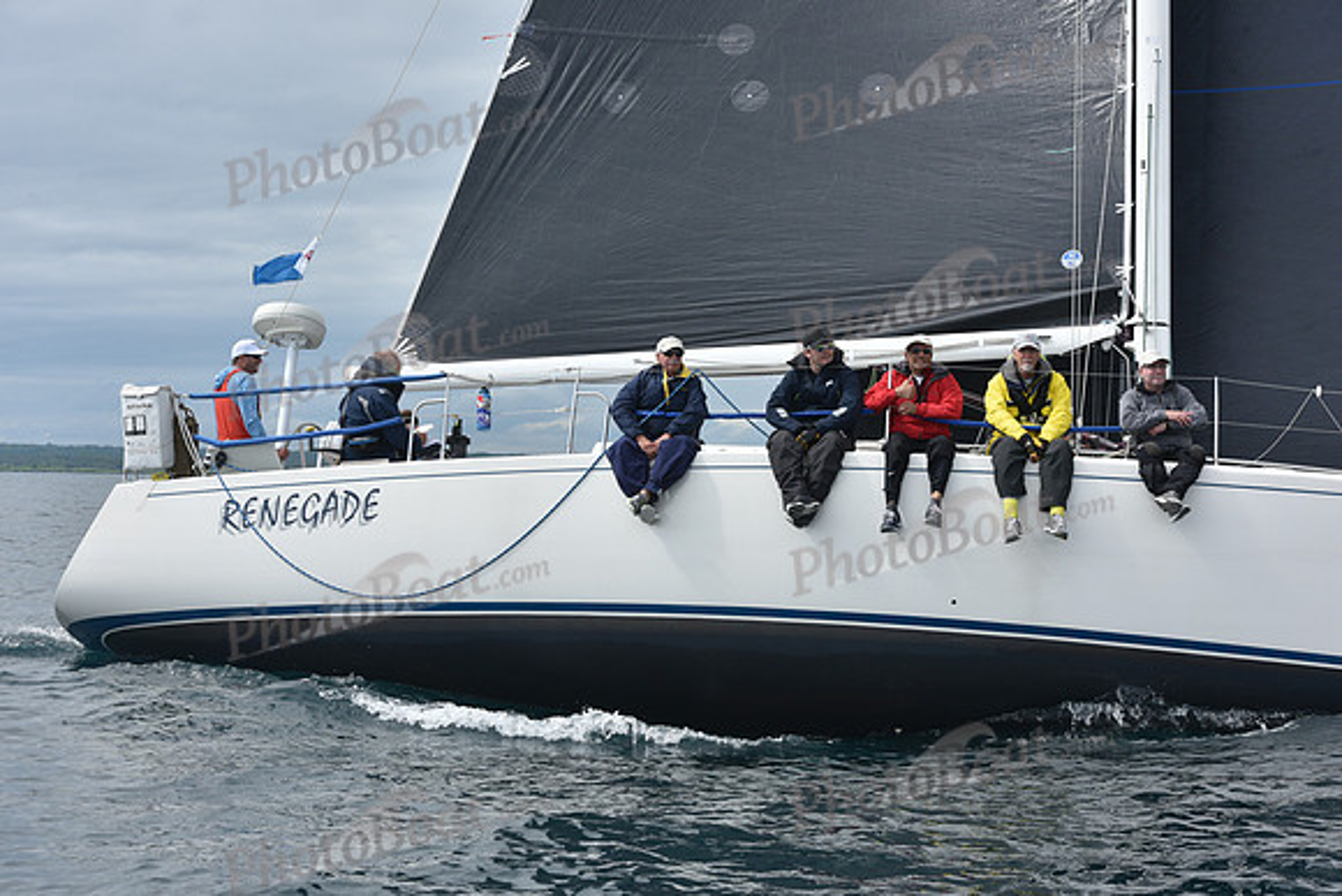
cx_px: 671
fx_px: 2610
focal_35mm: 70
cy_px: 448
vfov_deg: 19.5
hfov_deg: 28.8
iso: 250
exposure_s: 1/800
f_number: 9
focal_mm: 70
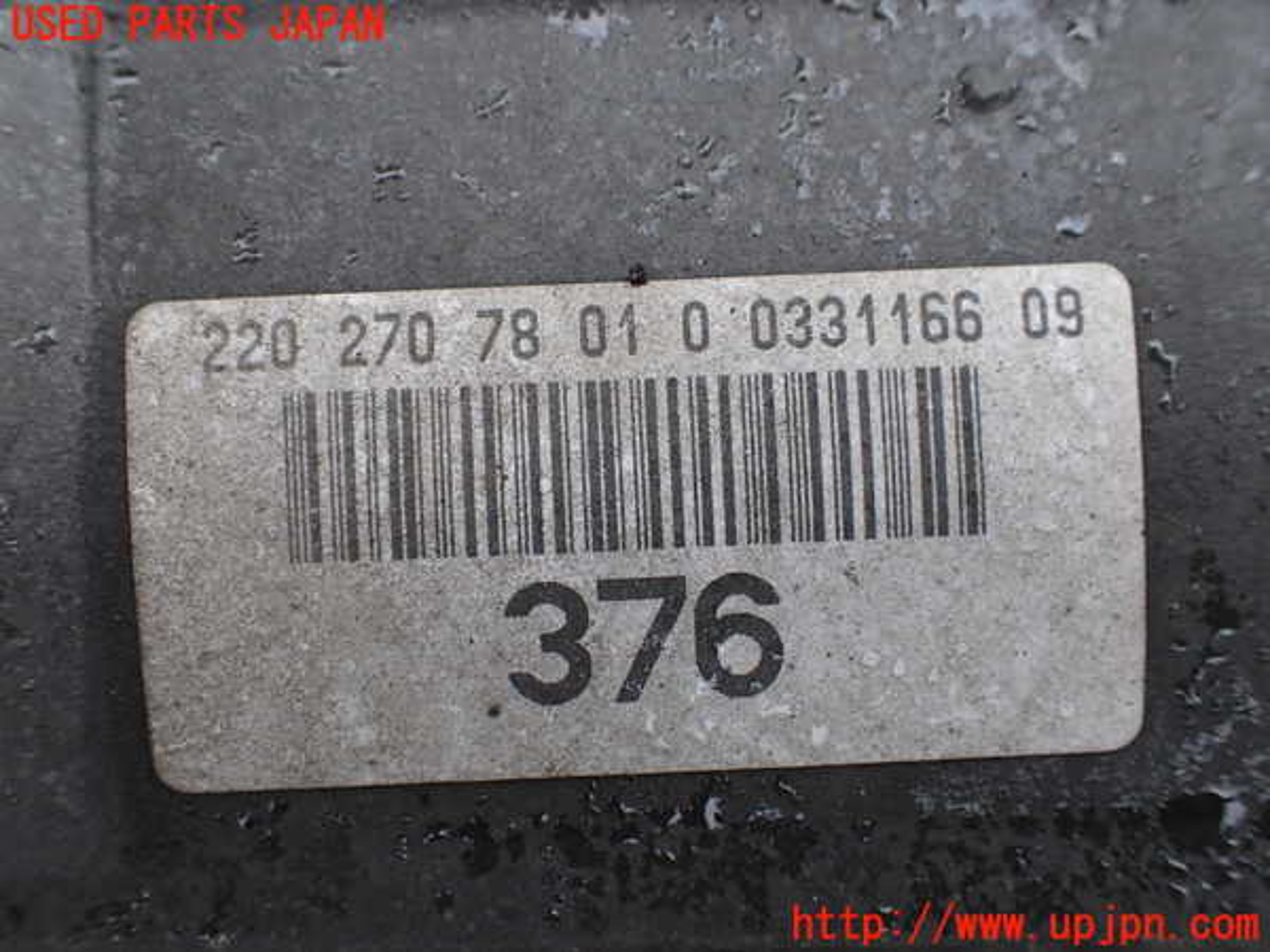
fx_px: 1101
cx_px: 635
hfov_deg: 60.0
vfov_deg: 46.8
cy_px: 476
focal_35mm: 30
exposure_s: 1/160
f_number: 3.2
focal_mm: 5.4
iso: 100
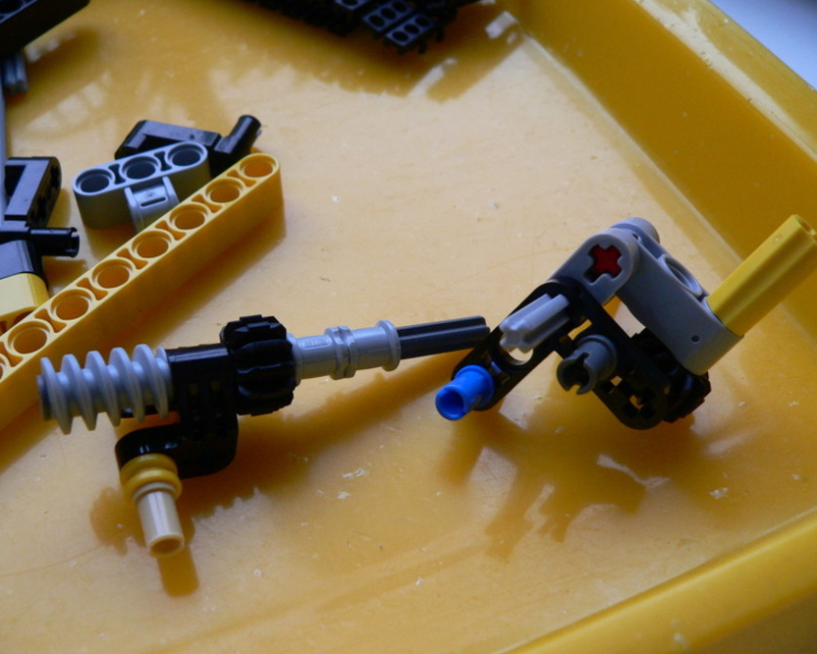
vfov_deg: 39.2
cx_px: 424
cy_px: 328
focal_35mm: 38
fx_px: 919
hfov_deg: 47.9
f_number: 2.8
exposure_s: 1/40
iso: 200
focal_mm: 6
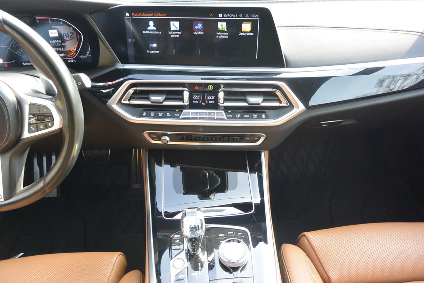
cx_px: 212
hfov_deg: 67.4
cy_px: 142
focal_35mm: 27
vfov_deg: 47.9
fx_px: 318
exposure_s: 1/125
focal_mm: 10
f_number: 3.5
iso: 250
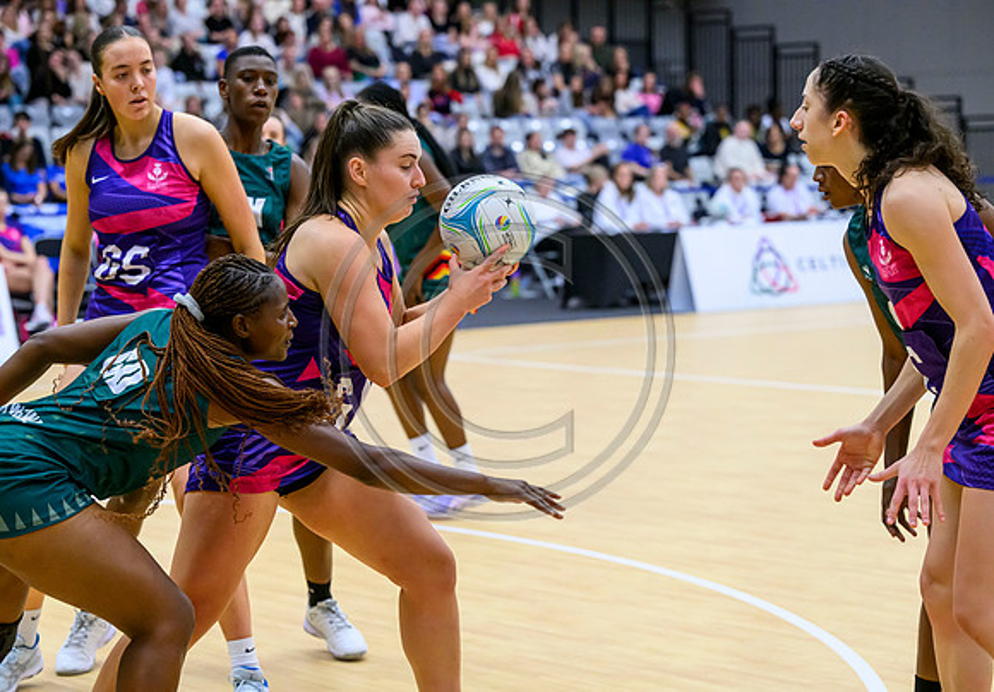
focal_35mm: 97
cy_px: 372
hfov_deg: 20.7
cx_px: 436
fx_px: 2726
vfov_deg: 14.5
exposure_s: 1/1000
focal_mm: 88
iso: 5000
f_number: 3.5
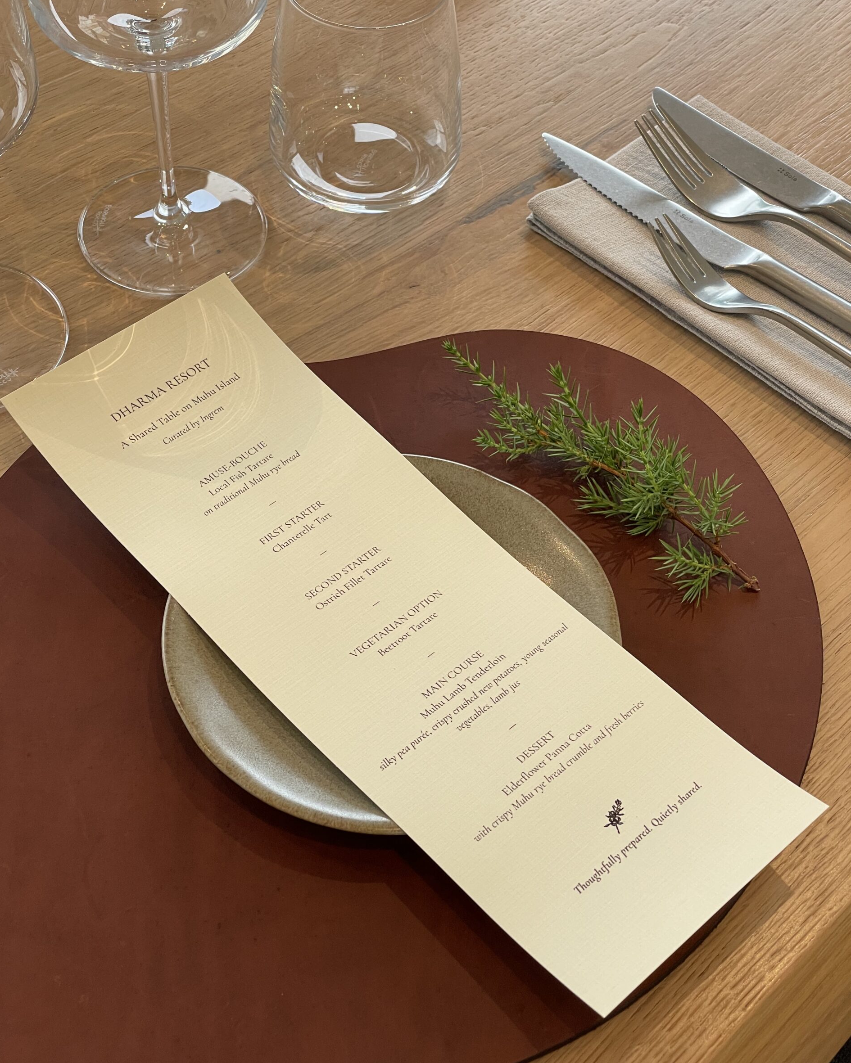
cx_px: 423
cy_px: 487
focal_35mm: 55
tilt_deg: -49.4
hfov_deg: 27.6
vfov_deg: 34.1
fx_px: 1731
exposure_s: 1/99
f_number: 2
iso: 100
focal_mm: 6
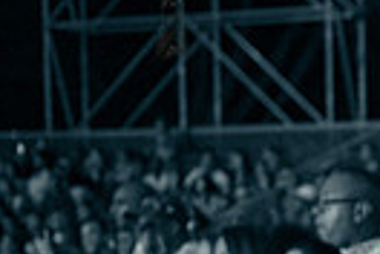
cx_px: 728
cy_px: 426
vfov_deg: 8.4
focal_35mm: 158
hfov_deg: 11.8
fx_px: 1668
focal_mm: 36
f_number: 3.2
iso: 3200
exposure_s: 1/125
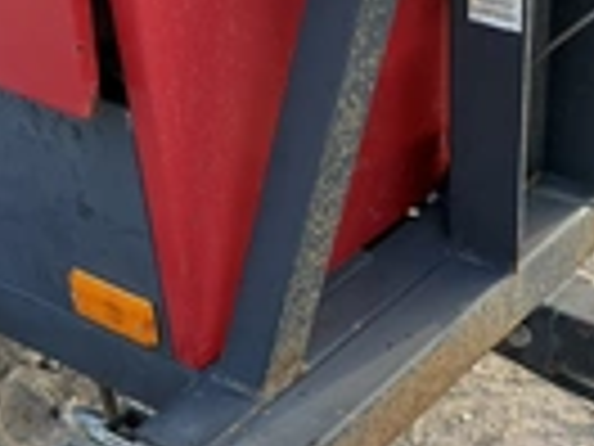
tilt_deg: -36.4
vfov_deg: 20.0
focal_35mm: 73
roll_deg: +1.2
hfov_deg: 26.5
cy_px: 342
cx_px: 414
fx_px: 1253
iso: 80
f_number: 1.78
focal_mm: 6.76
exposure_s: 1/524
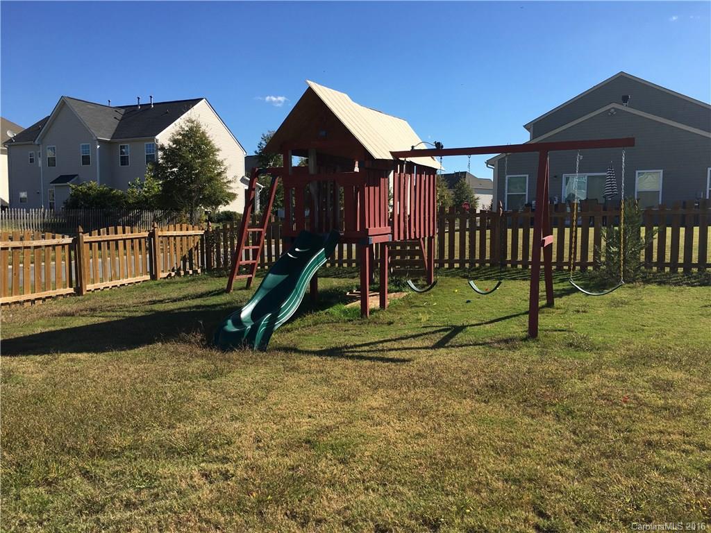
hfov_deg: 61.7
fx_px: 596
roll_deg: -0.5
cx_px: 356
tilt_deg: -7.6
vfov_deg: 48.2
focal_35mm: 29
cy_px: 266
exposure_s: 1/1637
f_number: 2.2
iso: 25
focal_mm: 4.15
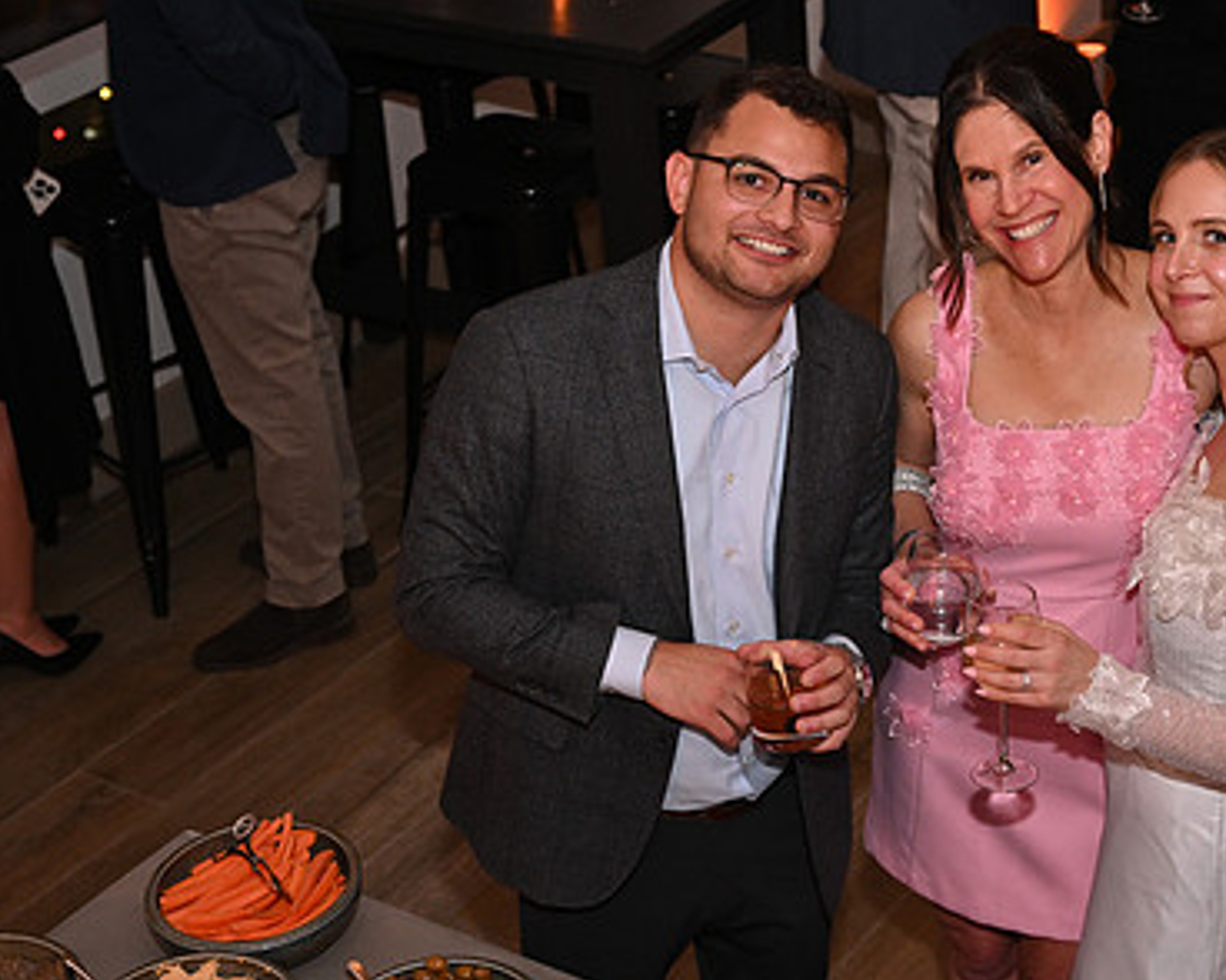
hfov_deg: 24.6
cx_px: 883
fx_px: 2792
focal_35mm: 77
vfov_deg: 19.9
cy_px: 425
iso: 1600
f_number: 5.6
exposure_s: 1/60
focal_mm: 52
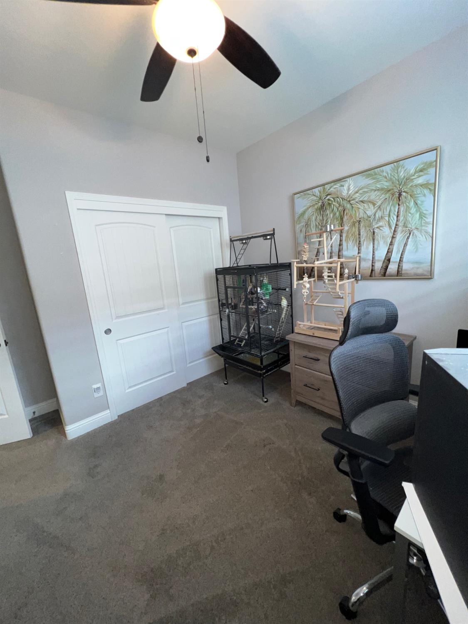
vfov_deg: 106.2
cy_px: 312
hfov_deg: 89.9
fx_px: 234
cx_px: 234
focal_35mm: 13
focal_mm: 1.57
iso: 80
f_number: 1.8
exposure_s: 1/60
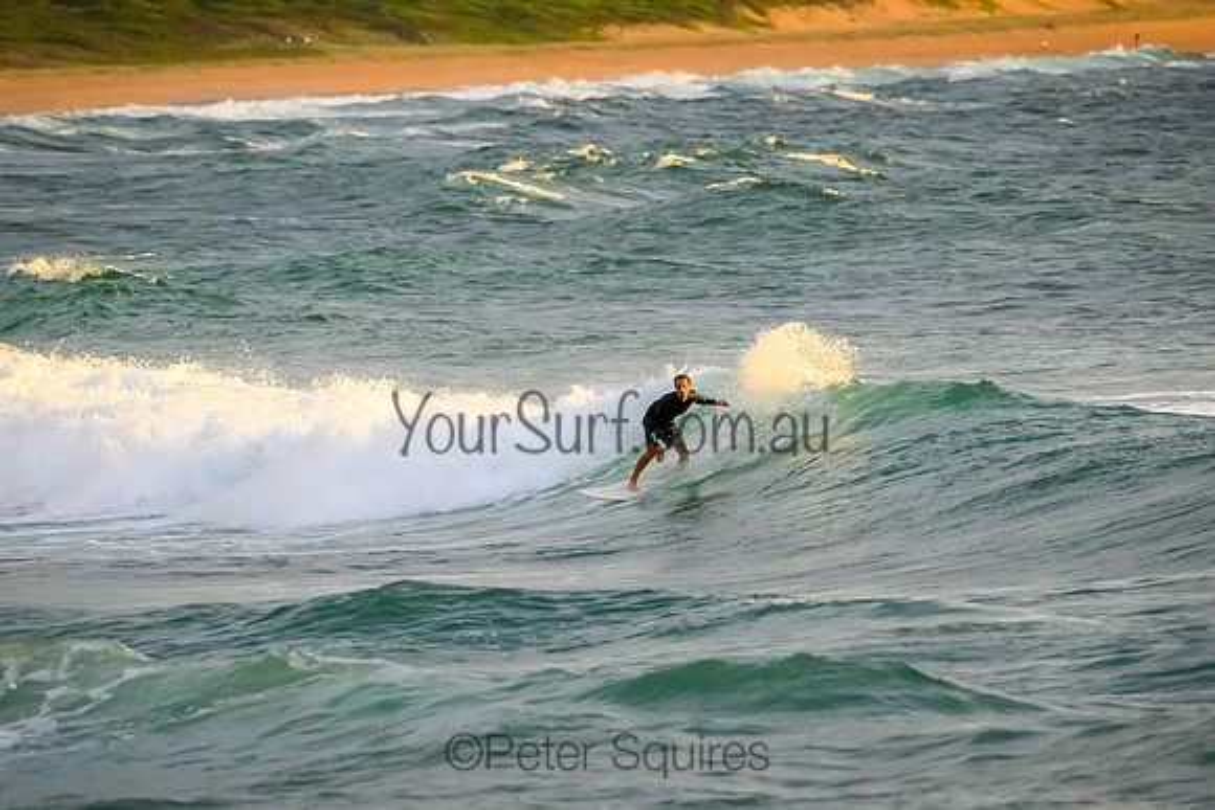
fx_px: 18953
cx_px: 612
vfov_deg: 2.5
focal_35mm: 561
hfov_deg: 3.7
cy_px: 448
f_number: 9
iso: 9000
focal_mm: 500
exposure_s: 1/2000
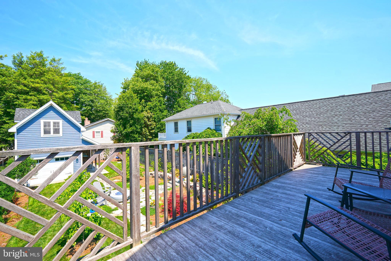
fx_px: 163
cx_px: 196
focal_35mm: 15
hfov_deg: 100.4
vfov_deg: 77.3
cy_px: 130
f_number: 8
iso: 100
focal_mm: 10
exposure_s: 1/200
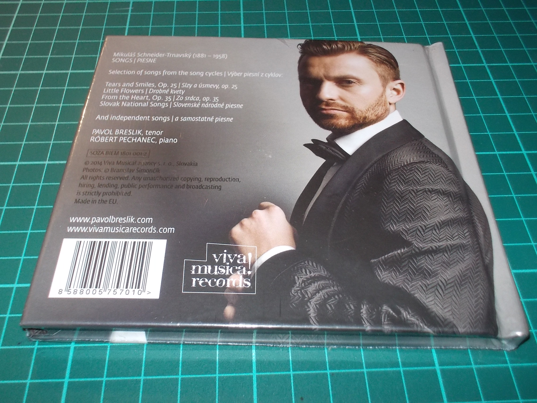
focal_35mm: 37
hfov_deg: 50.1
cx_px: 268
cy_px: 202
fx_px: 574
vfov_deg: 38.7
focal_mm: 5.2
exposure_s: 1/30
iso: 200
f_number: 3.7
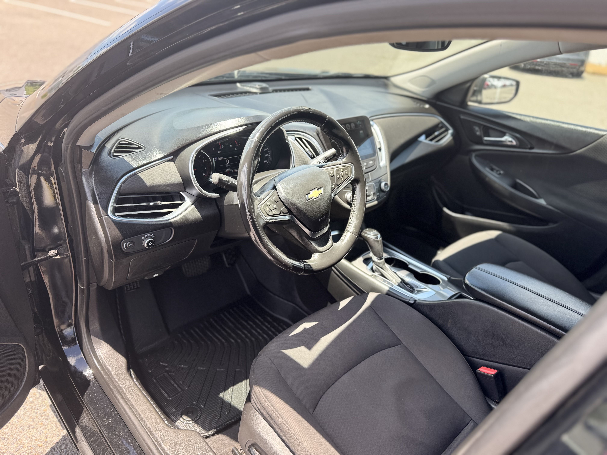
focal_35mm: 24
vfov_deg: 56.8
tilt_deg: -27.2
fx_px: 421
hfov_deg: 71.6
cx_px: 304
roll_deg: -7.5
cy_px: 228
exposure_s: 1/481
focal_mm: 6.76
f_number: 1.78
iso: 80
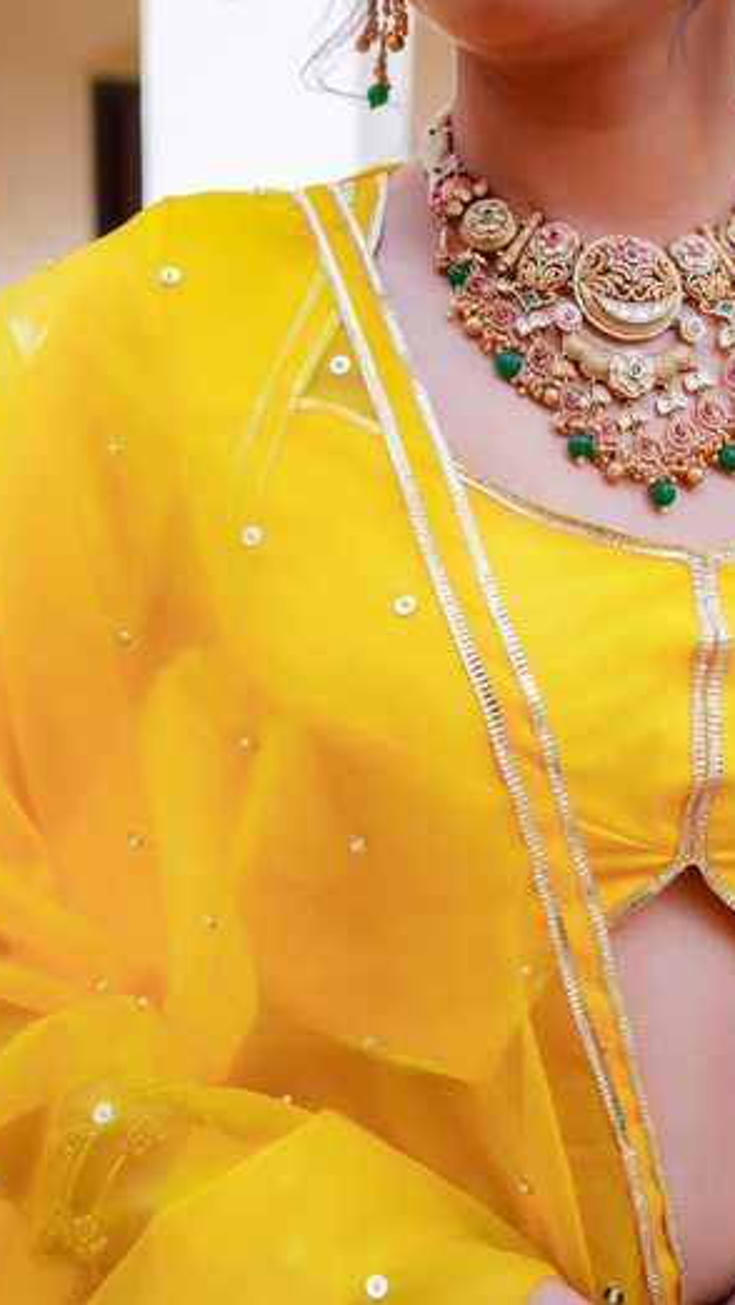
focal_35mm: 40
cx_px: 405
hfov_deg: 29.7
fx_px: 1385
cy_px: 651
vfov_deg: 50.5
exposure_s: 1/160
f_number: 7.1
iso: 100
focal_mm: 38
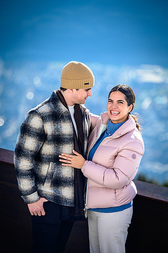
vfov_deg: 13.7
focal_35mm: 150
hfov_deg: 9.1
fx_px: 1052
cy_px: 126
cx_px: 84
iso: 100
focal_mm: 150
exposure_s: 1/1000
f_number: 3.2
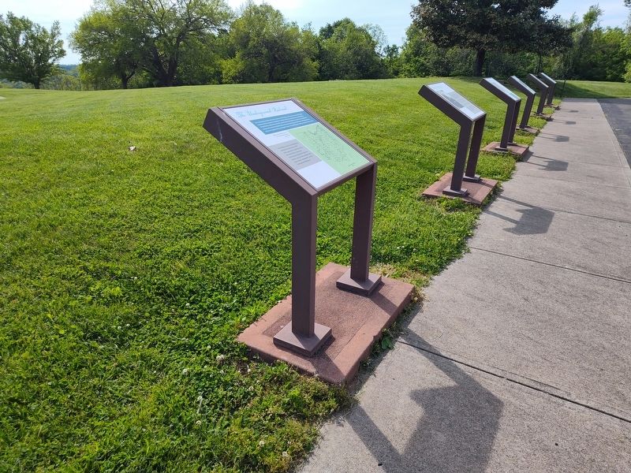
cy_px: 236
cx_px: 316
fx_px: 419
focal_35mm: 23
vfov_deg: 58.9
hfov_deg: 73.9
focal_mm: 5.56
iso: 100
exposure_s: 1/1360
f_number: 1.8
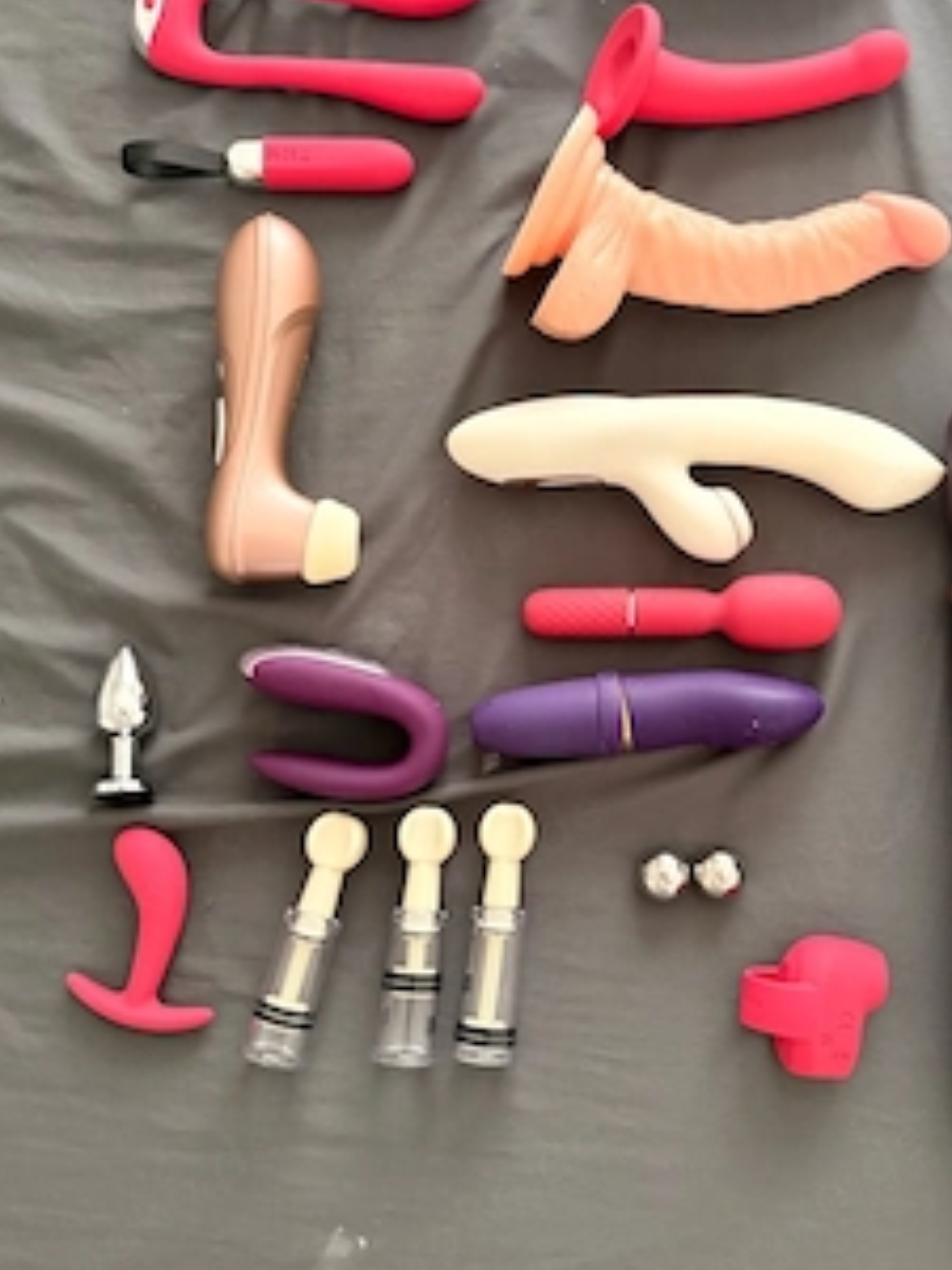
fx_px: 1173
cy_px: 601
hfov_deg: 43.9
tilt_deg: -82.2
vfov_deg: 56.8
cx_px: 571
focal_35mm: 32
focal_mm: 6.76
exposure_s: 1/60
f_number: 1.78
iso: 800
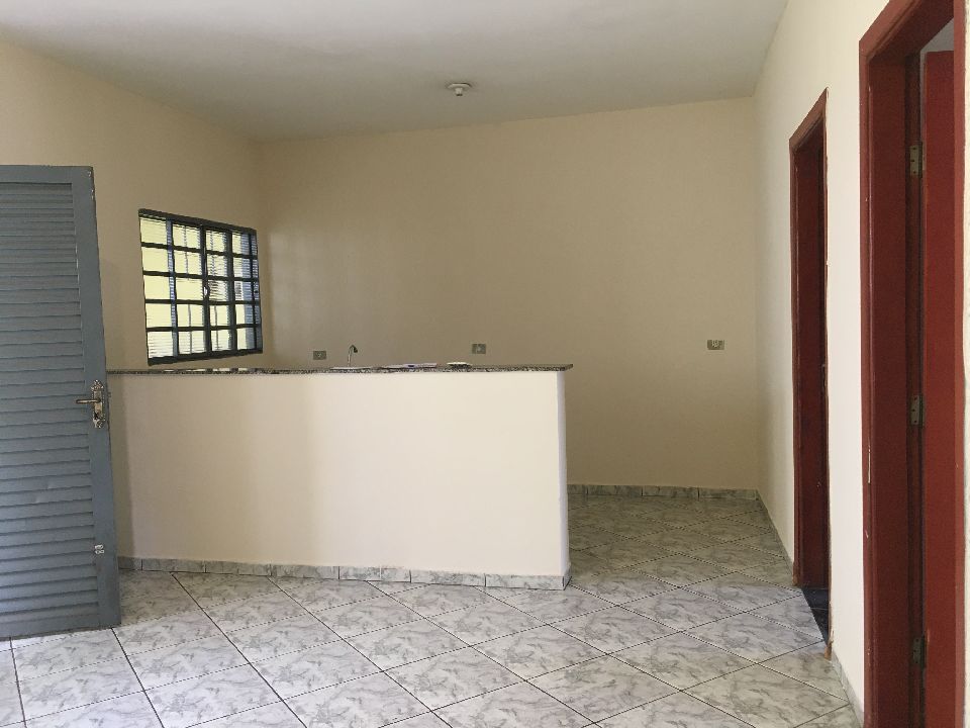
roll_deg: +1.3
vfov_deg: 48.2
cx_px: 485
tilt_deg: -3.2
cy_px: 364
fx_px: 813
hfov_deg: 61.7
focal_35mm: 29
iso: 64
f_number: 2.2
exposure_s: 1/30
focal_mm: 4.15
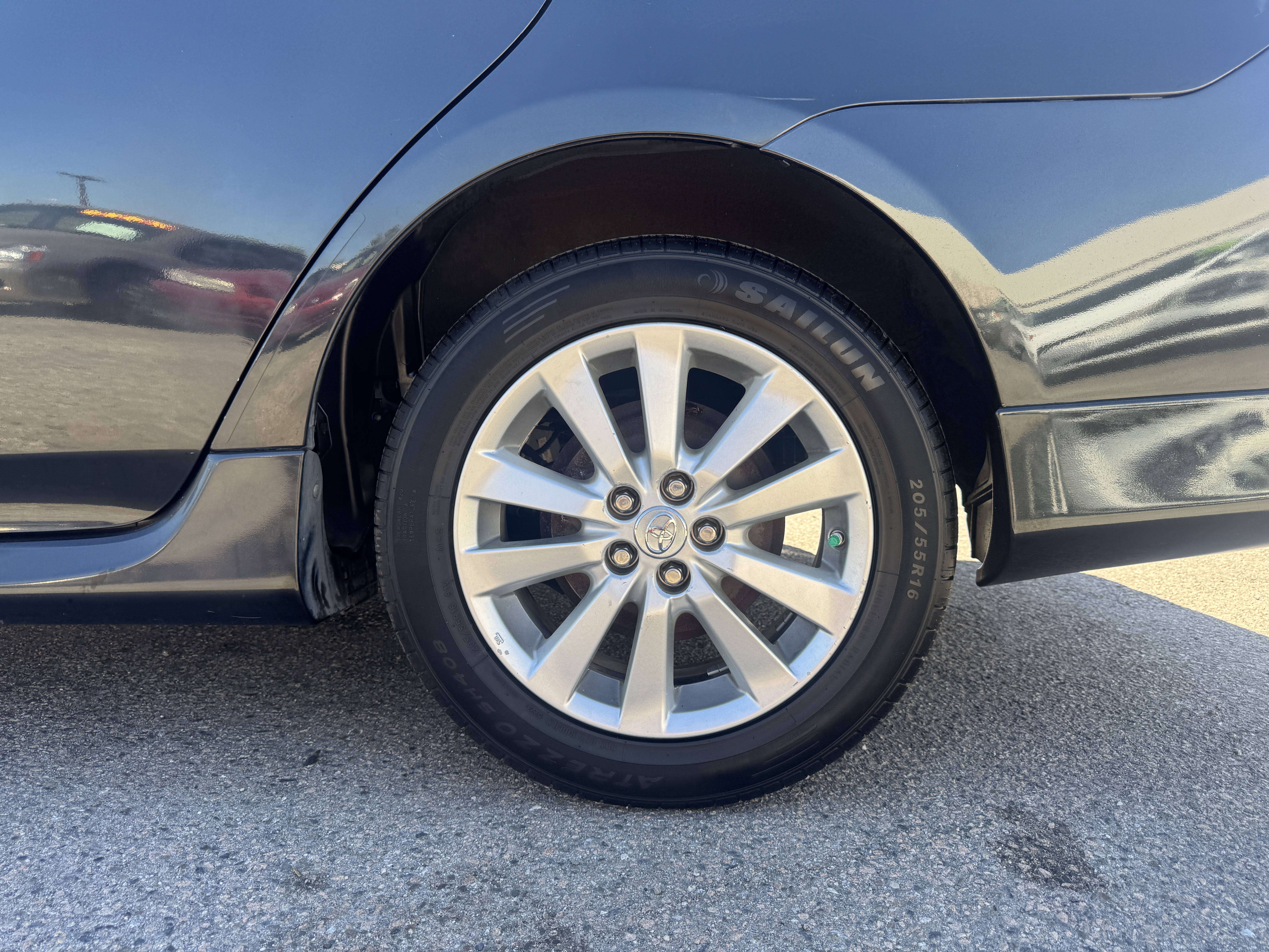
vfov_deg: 56.8
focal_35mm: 24
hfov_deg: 71.6
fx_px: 880
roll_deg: -0.8
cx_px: 634
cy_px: 476
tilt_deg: -7.3
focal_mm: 6.76
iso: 80
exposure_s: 1/572
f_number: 1.78
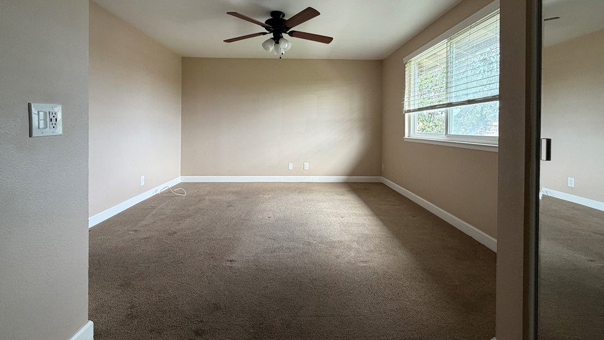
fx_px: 256
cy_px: 129
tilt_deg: -0.5
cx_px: 301
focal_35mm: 16
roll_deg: -0.1
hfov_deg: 99.4
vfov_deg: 66.1
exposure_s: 1/120
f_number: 2.2
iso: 250
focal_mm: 2.22
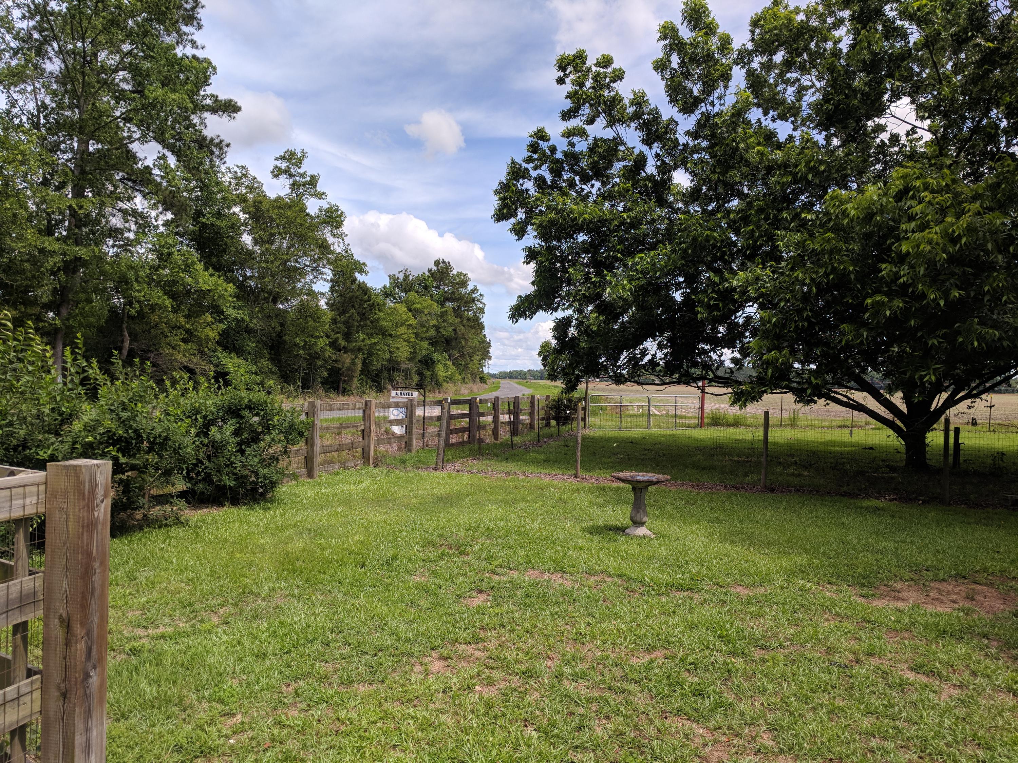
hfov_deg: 67.3
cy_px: 382
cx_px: 509
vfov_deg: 53.1
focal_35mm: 26
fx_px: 765
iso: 50
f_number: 2
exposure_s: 1/1550
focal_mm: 4.67
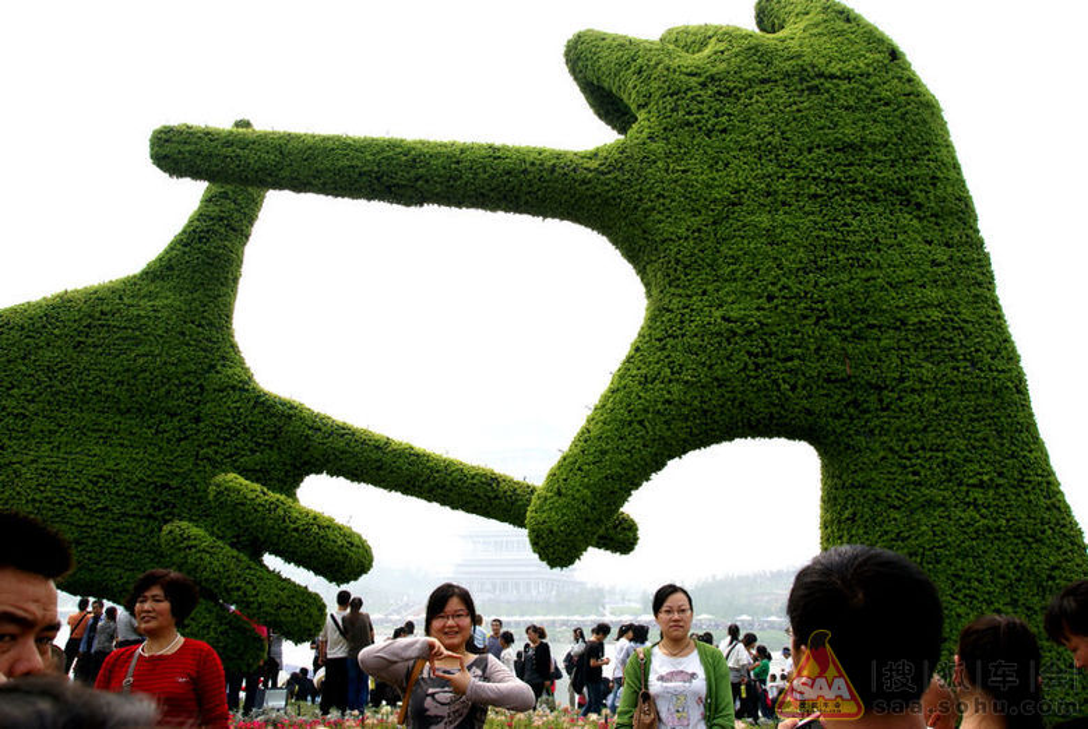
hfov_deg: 61.9
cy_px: 364
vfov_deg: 43.7
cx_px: 544
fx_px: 908
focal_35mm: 30
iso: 100
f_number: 10
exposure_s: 1/160
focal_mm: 20
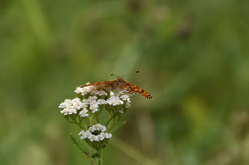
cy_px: 82
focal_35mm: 600
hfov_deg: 3.4
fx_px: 4148
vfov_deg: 2.3
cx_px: 124
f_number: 8
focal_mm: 400
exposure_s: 1/125
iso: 100
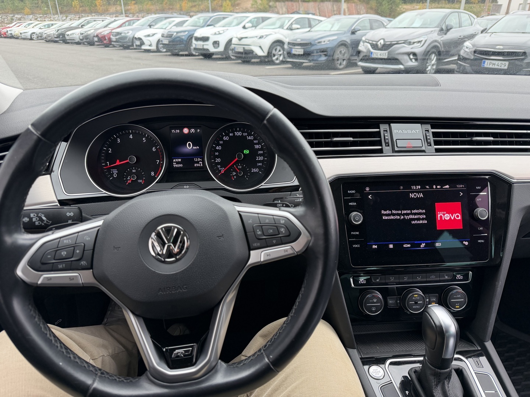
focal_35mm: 24
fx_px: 367
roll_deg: +1.1
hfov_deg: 71.6
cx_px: 265
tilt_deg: -25.6
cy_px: 198
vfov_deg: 56.8
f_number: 1.78
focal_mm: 6.76
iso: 160
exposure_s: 1/170
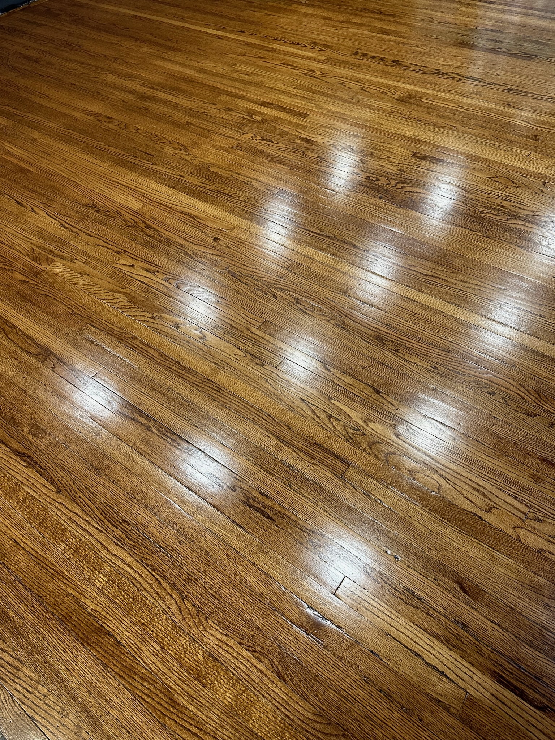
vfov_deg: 71.6
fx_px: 513
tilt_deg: -50.5
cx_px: 278
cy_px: 370
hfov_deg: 56.8
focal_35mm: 24
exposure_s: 1/60
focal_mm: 6.86
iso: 250
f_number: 1.78
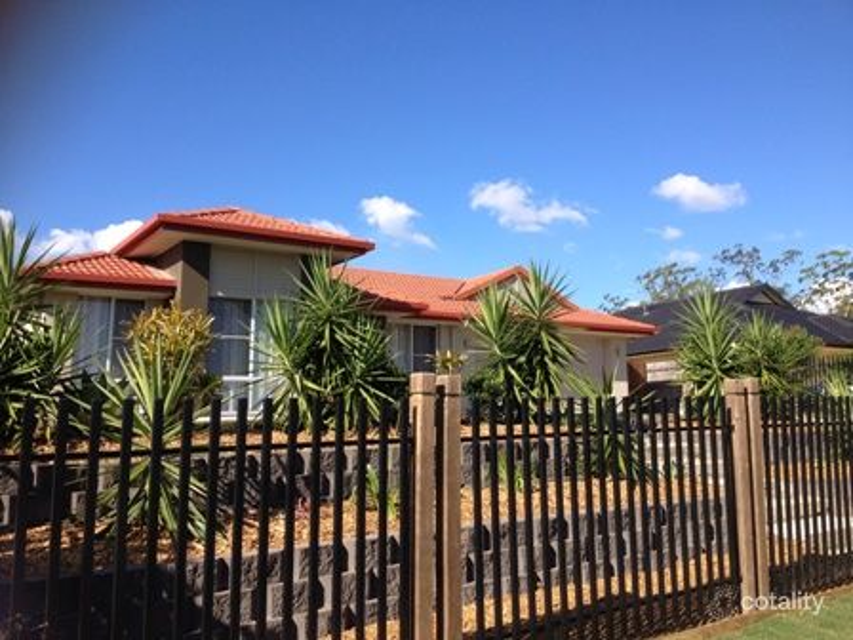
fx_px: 862
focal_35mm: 35
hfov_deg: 52.6
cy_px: 320
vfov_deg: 40.7
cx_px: 426
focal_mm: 4.28
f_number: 2.4
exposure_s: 1/1104
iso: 50
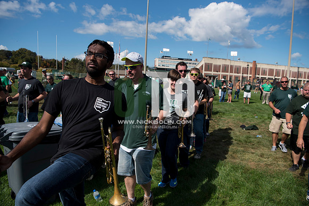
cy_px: 103
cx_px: 154
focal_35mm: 24
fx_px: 206
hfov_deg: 73.7
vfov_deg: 53.2
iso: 250
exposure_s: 1/2500
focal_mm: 24
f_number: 4.5
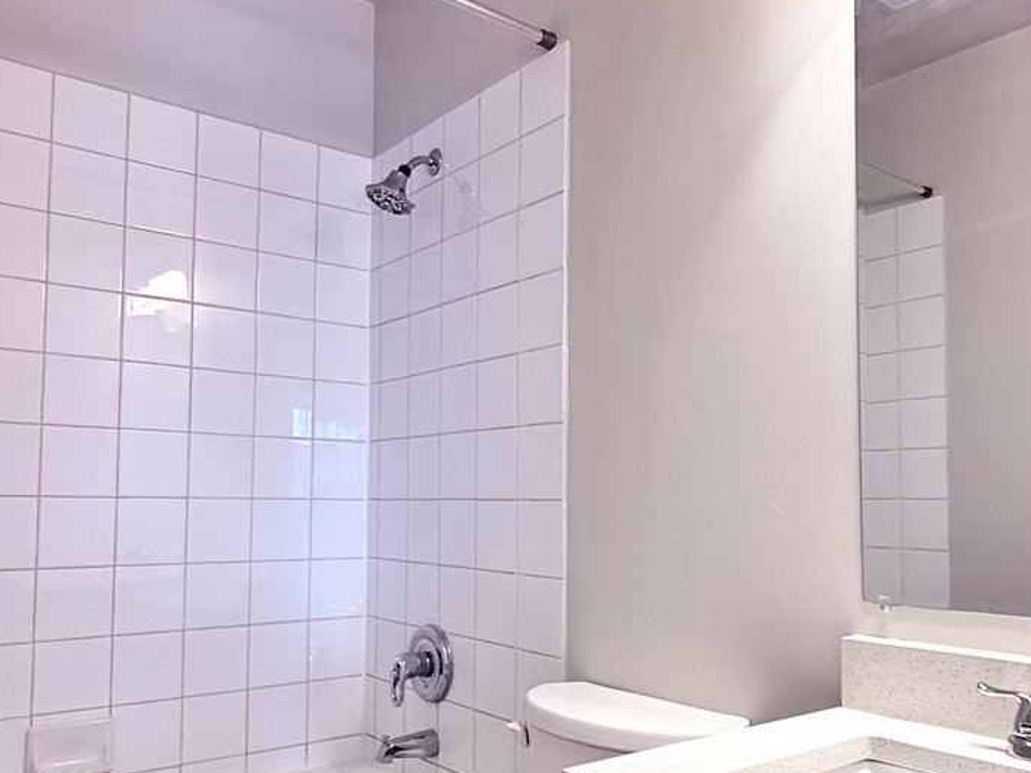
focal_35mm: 31
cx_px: 550
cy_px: 459
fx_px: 923
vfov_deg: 45.2
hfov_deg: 58.3
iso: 200
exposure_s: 1/120
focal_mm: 2.22
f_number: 2.2
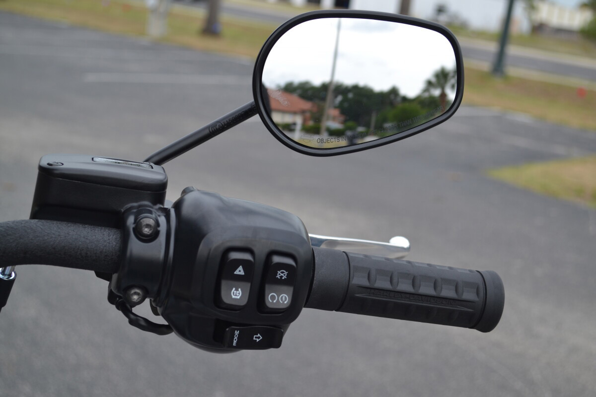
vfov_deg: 23.8
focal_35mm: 57
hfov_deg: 35.1
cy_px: 198
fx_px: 944
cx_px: 298
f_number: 5.6
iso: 125
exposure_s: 1/125
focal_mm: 38
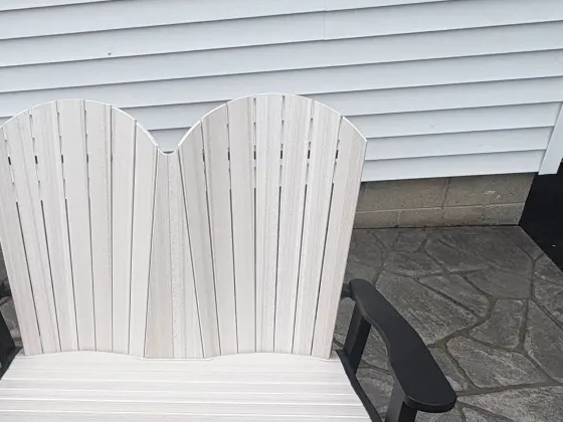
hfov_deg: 55.2
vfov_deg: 44.1
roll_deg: +5.7
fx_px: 520
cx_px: 172
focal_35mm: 32
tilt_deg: -33.0
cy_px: 240
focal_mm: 2.22
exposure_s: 1/1078
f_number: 2.2
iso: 40
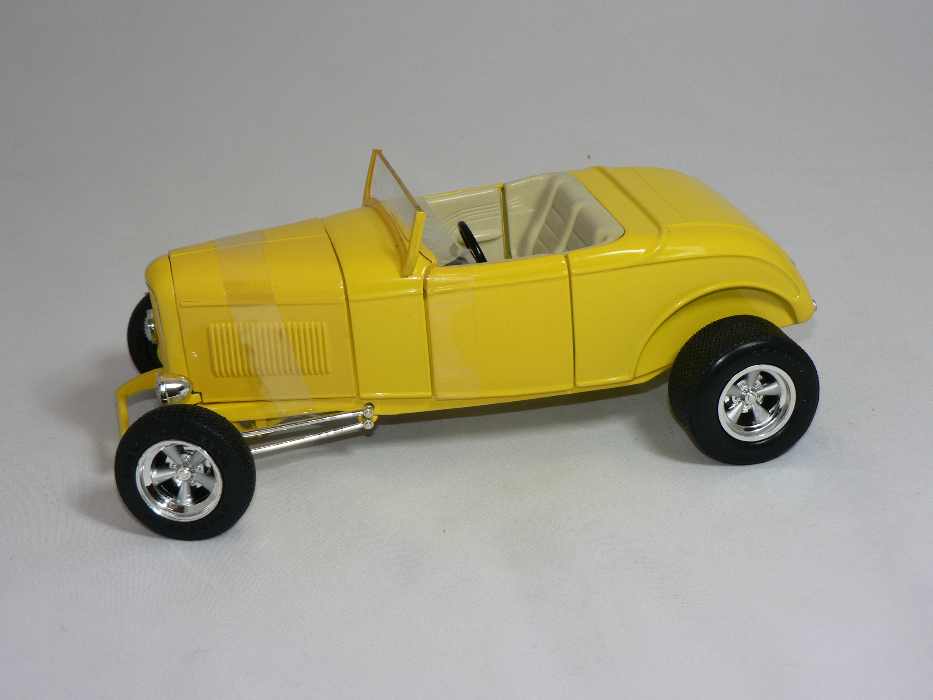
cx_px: 466
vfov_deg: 23.7
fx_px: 1671
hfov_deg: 31.2
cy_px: 350
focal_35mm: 62
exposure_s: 1/60
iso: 80
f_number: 3.2
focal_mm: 10.4
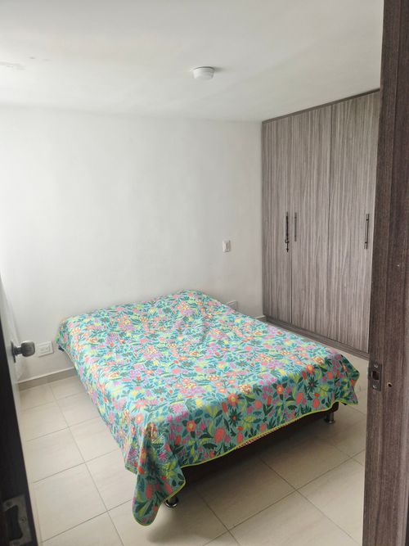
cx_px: 204
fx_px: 362
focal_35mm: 23
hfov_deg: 58.9
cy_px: 273
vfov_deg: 73.9
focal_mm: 5.4
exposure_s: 1/180
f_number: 1.8
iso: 250
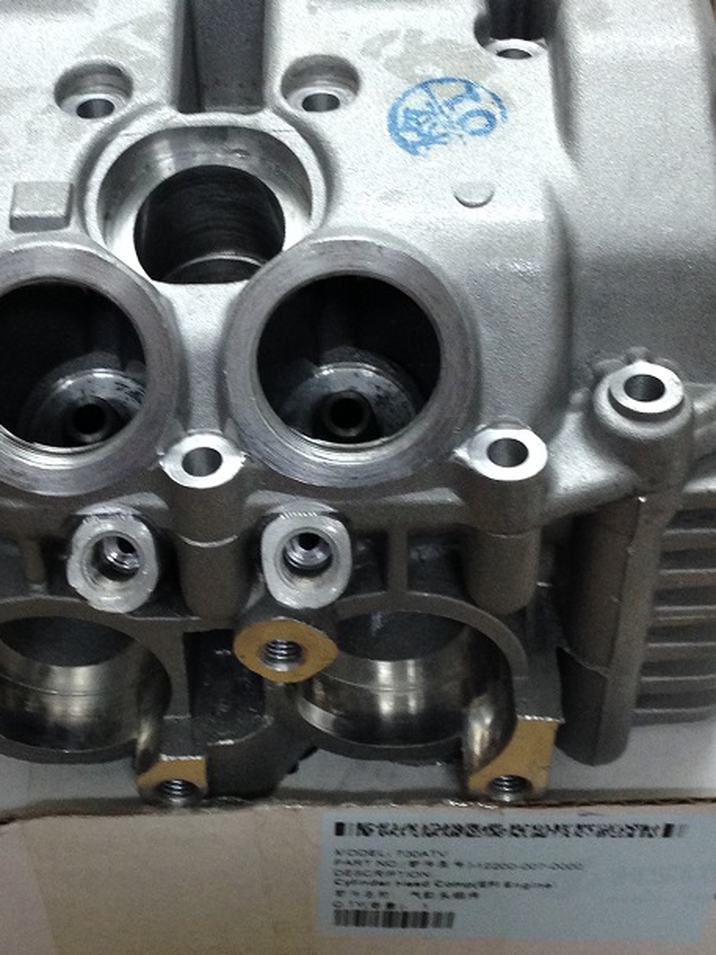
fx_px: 1792
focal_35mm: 65
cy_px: 408
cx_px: 255
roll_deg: +3.0
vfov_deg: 29.8
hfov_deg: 22.5
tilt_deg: -39.1
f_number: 2.4
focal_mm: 4.12
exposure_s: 1/20
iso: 160
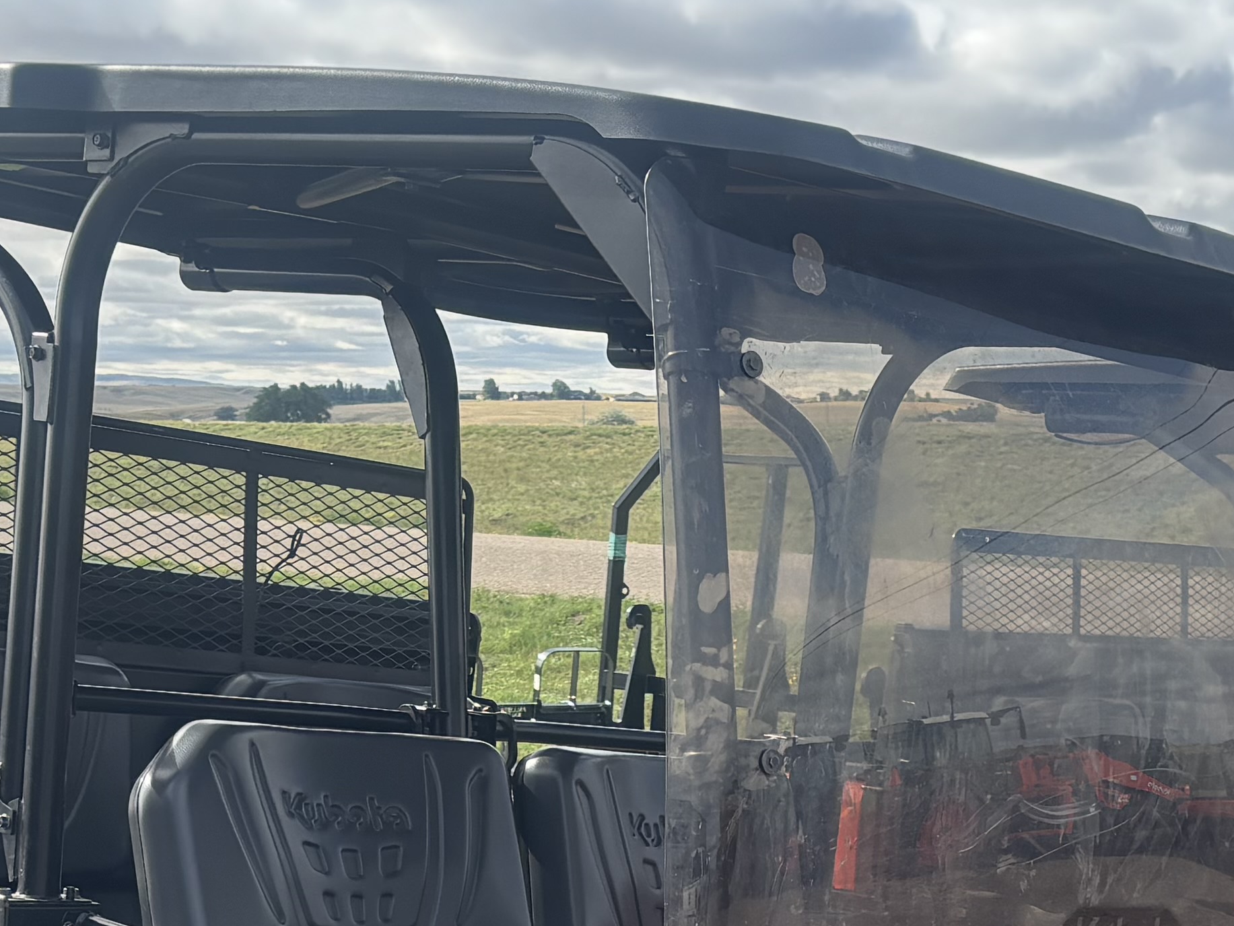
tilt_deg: -13.6
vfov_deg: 17.3
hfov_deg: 24.1
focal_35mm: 81
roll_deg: +0.3
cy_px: 1125
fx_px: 2888
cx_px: 749
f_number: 1.6
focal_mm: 5.96
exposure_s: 1/1295
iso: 50
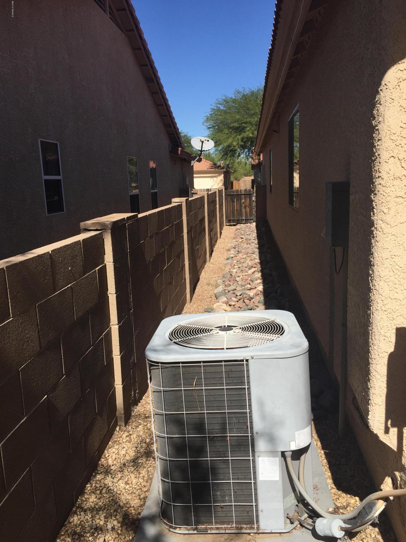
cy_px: 271
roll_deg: +1.8
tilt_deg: -11.3
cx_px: 203
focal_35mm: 29
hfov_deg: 48.2
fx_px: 454
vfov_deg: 61.7
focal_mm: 4.15
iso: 32
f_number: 2.2
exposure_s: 1/2475
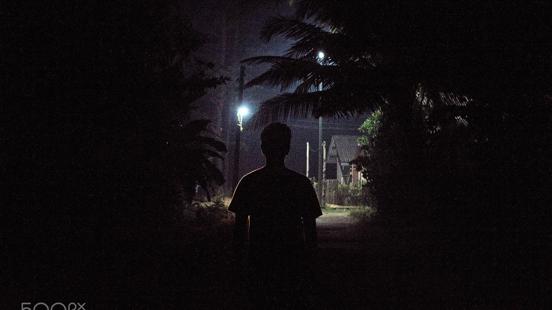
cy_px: 172
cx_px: 276
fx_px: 1266
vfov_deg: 14.0
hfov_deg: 24.6
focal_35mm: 87
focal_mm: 55
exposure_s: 1/60
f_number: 5.6
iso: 1600
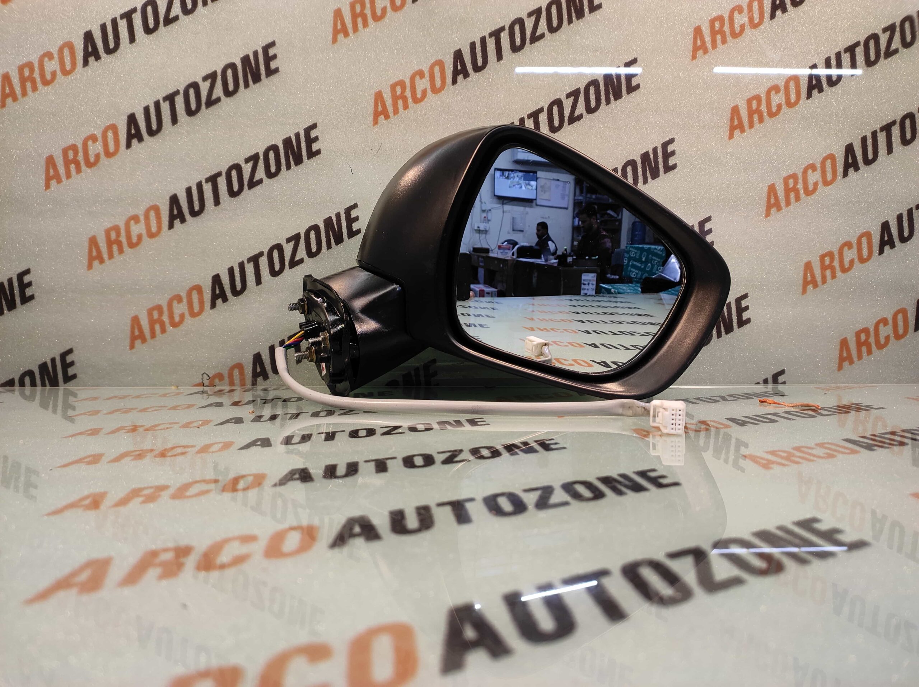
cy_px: 344
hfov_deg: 91.1
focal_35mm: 17
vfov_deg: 74.7
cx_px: 460
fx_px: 451
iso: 281
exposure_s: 1/50
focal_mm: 4.74
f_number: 1.79
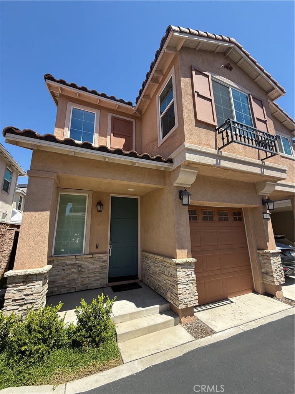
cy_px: 197
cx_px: 148
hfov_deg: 85.7
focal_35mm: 14
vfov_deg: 102.1
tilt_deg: +13.8
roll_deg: +0.5
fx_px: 159
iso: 50
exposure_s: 1/619
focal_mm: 2.22
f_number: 2.2
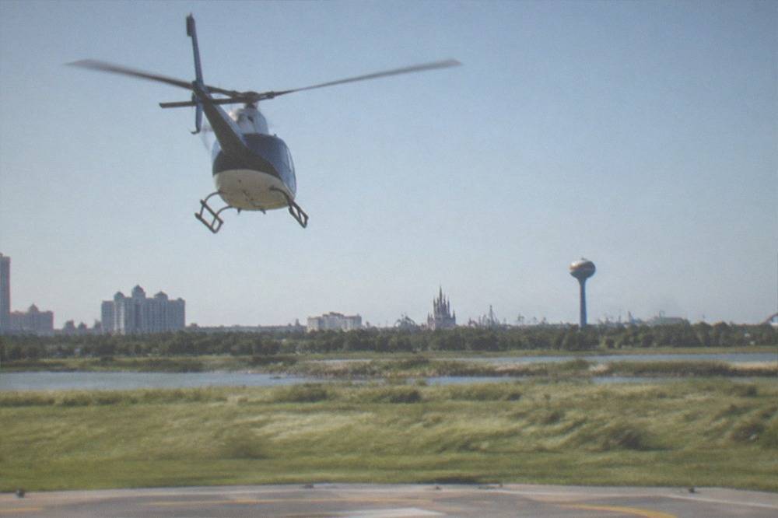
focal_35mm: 35
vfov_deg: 37.8
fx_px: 756
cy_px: 259
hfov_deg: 54.5
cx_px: 389
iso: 160
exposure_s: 1/250
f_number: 10
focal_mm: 35
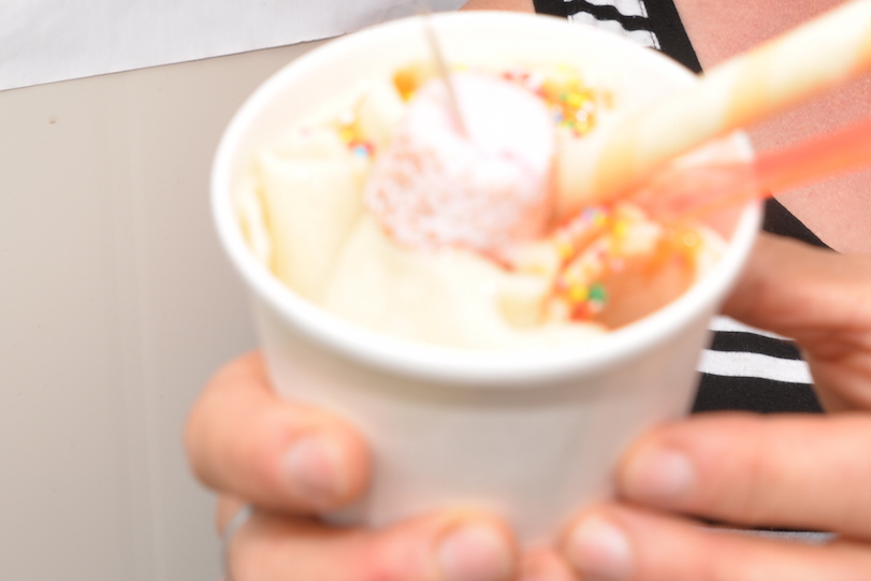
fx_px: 1791
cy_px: -109
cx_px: 595
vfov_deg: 17.6
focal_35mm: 74
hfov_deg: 27.1
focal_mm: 30
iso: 100
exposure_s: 1/160
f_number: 6.3
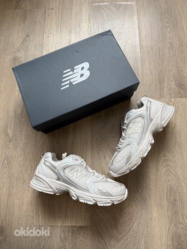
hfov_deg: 56.8
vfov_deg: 71.6
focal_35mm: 24
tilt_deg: -75.9
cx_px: 94
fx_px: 173
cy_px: 124
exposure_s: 1/60
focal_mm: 6.76
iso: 400
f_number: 1.78
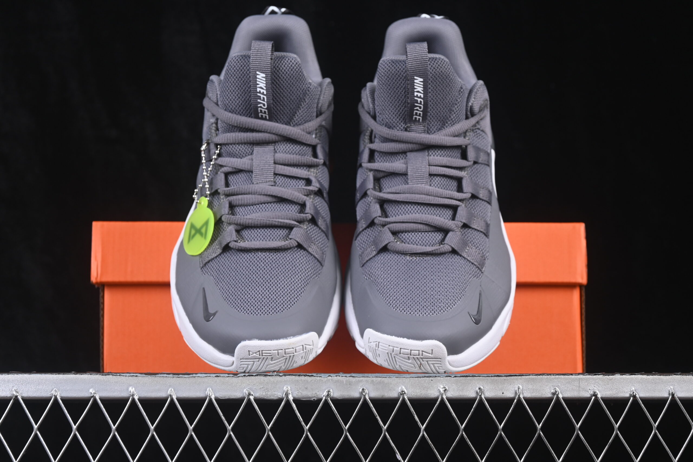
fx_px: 1444
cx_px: 346
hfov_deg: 27.0
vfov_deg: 18.2
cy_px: 231
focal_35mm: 75
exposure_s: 1/80
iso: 160
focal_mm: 50
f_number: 7.1
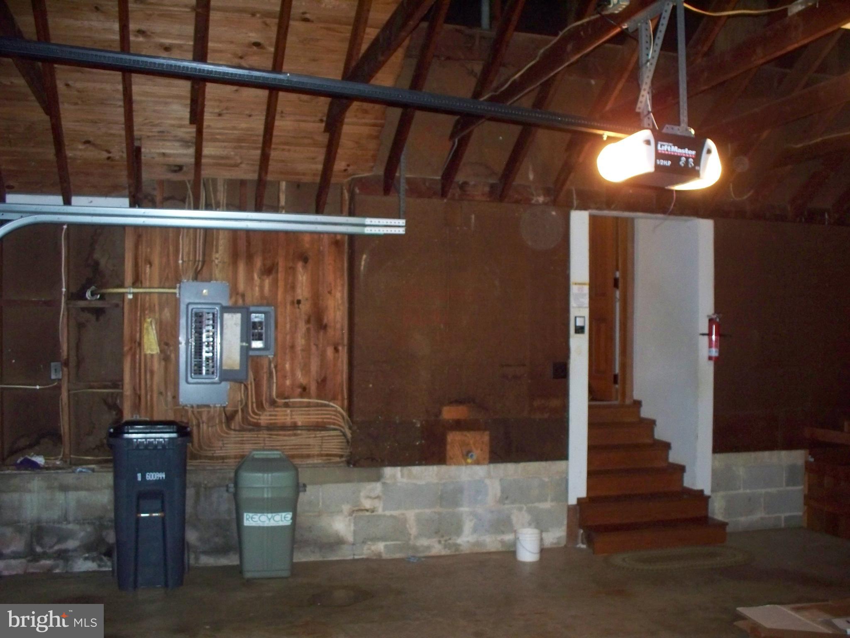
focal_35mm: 36
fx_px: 884
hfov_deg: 51.4
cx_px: 425
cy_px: 319
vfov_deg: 39.7
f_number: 2.8
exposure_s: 1/30
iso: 400
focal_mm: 7.54
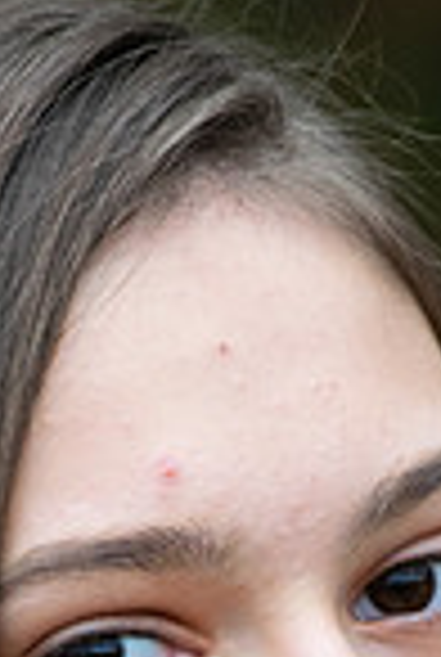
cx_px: 230
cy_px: 986
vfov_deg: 3.0
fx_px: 12655
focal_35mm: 692
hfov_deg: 2.0
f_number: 5
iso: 1250
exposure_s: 1/250
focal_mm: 150
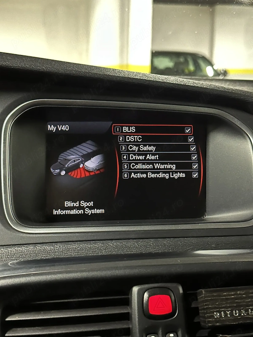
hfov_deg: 30.3
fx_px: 468
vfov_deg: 39.7
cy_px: 168
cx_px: 126
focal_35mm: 48
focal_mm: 6.86
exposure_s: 1/9
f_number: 1.78
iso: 1000
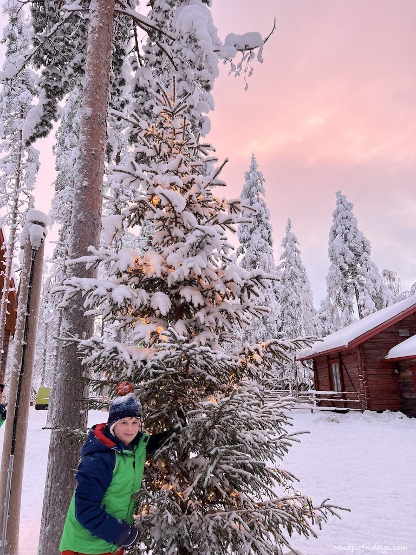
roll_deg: +1.4
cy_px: 278
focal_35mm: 26
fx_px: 417
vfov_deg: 67.3
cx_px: 208
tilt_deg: +15.5
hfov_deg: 53.1
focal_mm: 5.7
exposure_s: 1/121
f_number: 1.5
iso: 50
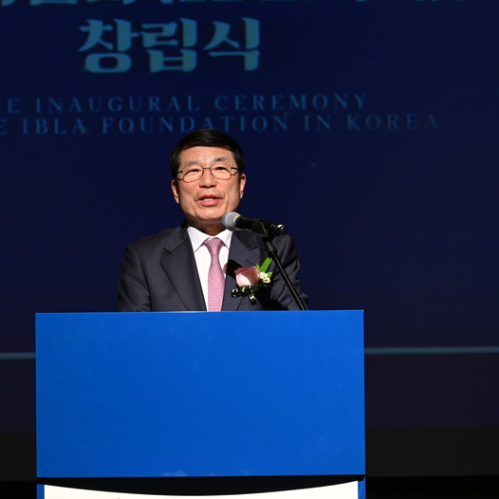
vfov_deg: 8.1
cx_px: 215
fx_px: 3539
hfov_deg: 8.1
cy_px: 200
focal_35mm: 217
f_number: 8
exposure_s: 1/125
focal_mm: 140
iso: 2000
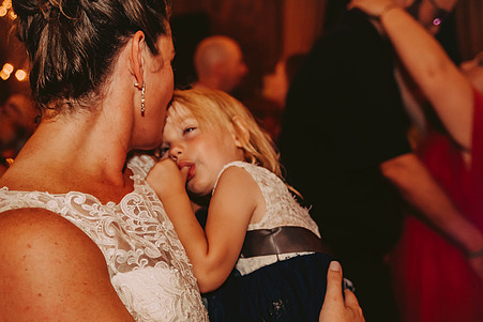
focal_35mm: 54
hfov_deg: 36.8
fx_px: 725
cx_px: 208
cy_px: 204
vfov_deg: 25.0
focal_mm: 42
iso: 1250
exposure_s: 1/125
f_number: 2.8
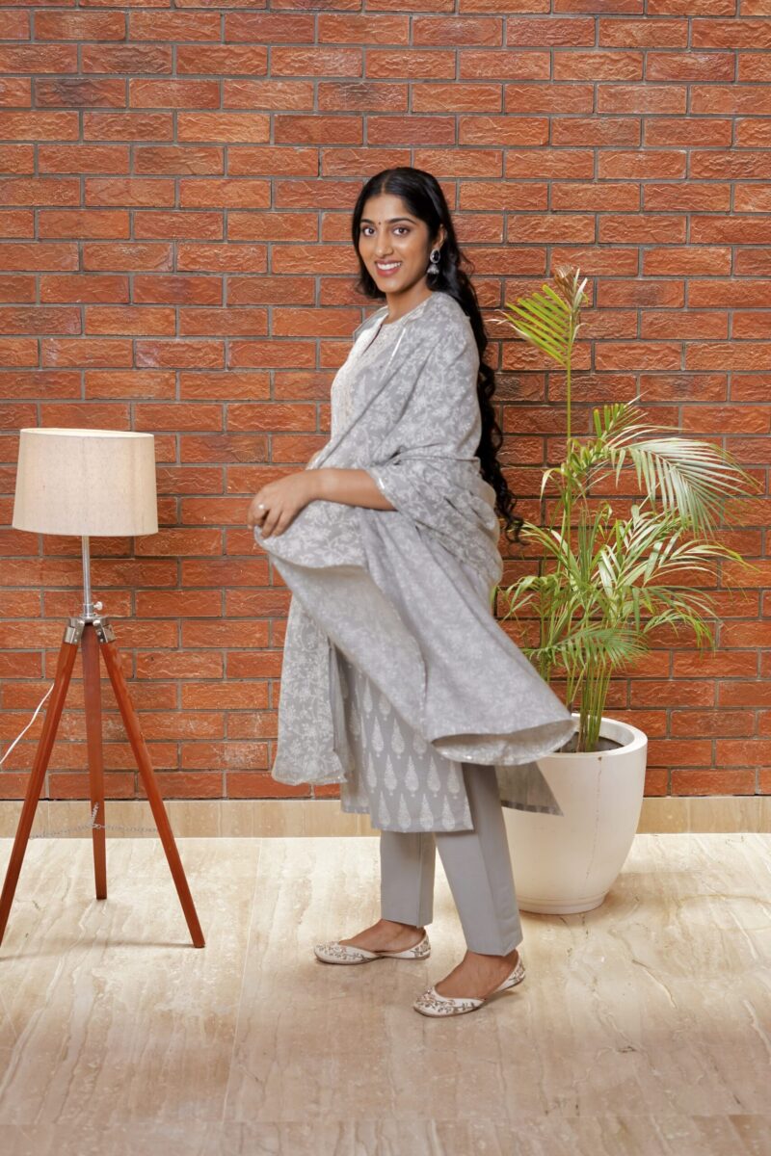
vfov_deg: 39.6
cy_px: 578
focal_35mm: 50
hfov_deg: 27.0
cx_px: 386
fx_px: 1606
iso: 800
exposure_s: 1/125
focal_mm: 50
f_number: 4
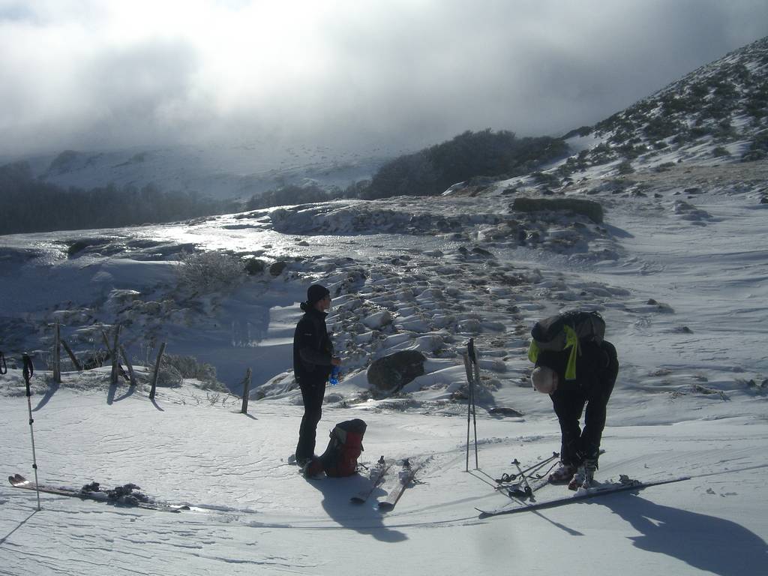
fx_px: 843
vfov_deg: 37.7
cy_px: 288
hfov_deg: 49.0
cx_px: 384
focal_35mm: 38
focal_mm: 7.9
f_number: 8
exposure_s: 1/1250
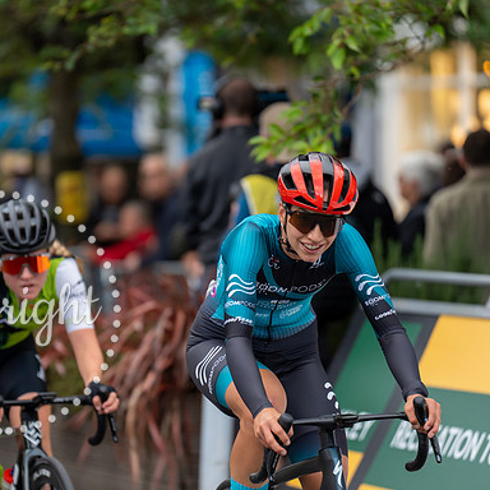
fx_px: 4116
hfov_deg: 6.8
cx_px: 199
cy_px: 246
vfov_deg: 6.8
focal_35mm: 257
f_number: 2.8
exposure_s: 1/800
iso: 800
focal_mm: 200
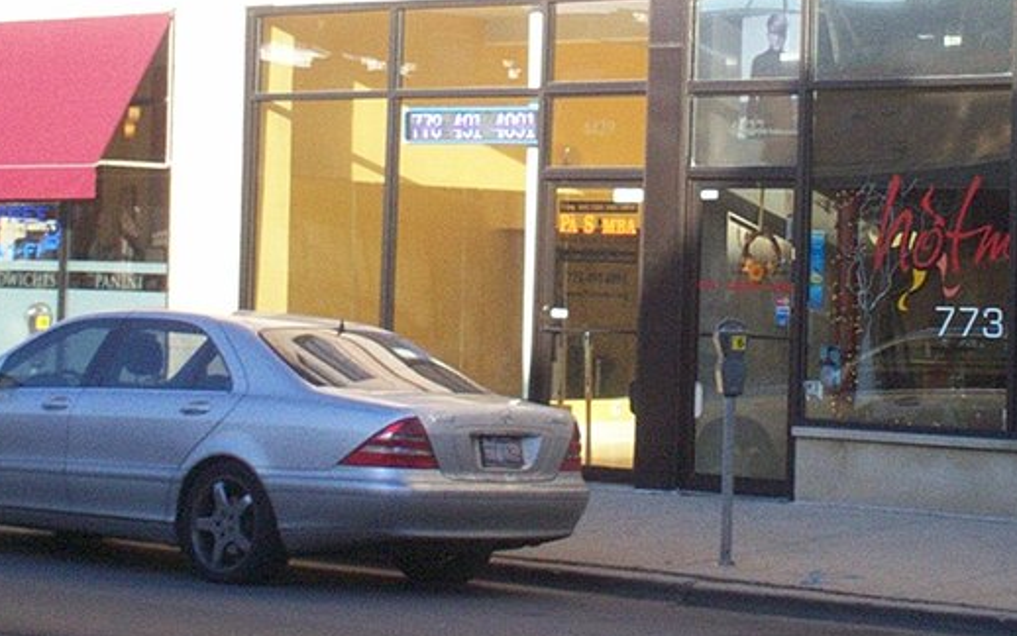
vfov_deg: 12.2
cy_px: 41
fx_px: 2939
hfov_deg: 19.6
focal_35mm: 106
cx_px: 632
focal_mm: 6
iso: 100
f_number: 4.5
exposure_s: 1/226
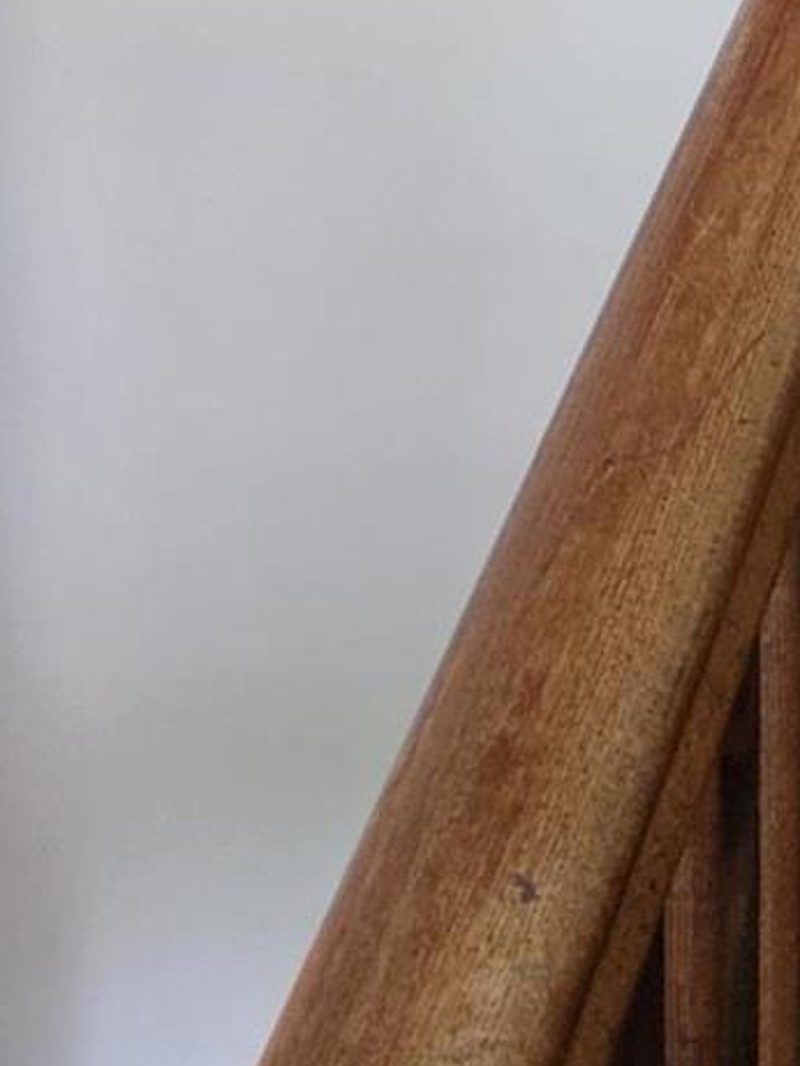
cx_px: 1655
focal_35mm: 65
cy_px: -30
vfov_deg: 27.8
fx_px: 2002
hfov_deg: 16.5
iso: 800
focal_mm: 2.2
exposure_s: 1/60
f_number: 1.9
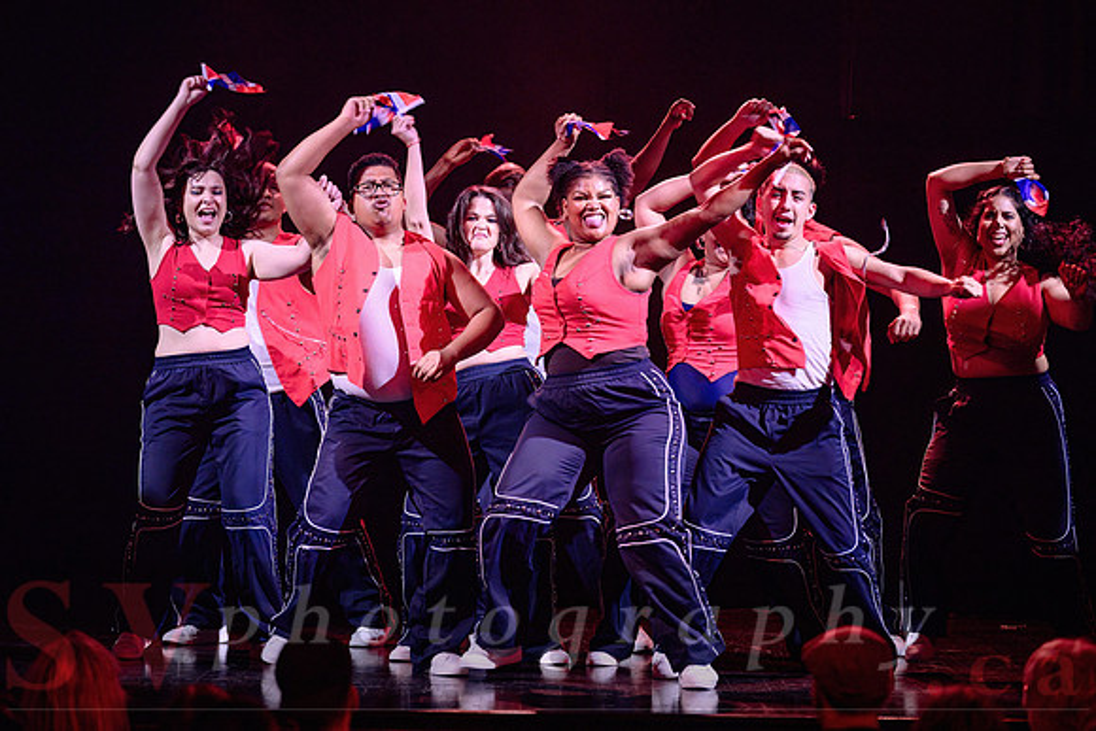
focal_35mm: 149
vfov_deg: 9.2
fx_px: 4549
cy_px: 327
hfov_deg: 13.7
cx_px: 490
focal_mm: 135
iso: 1600
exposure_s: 1/200
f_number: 2.8
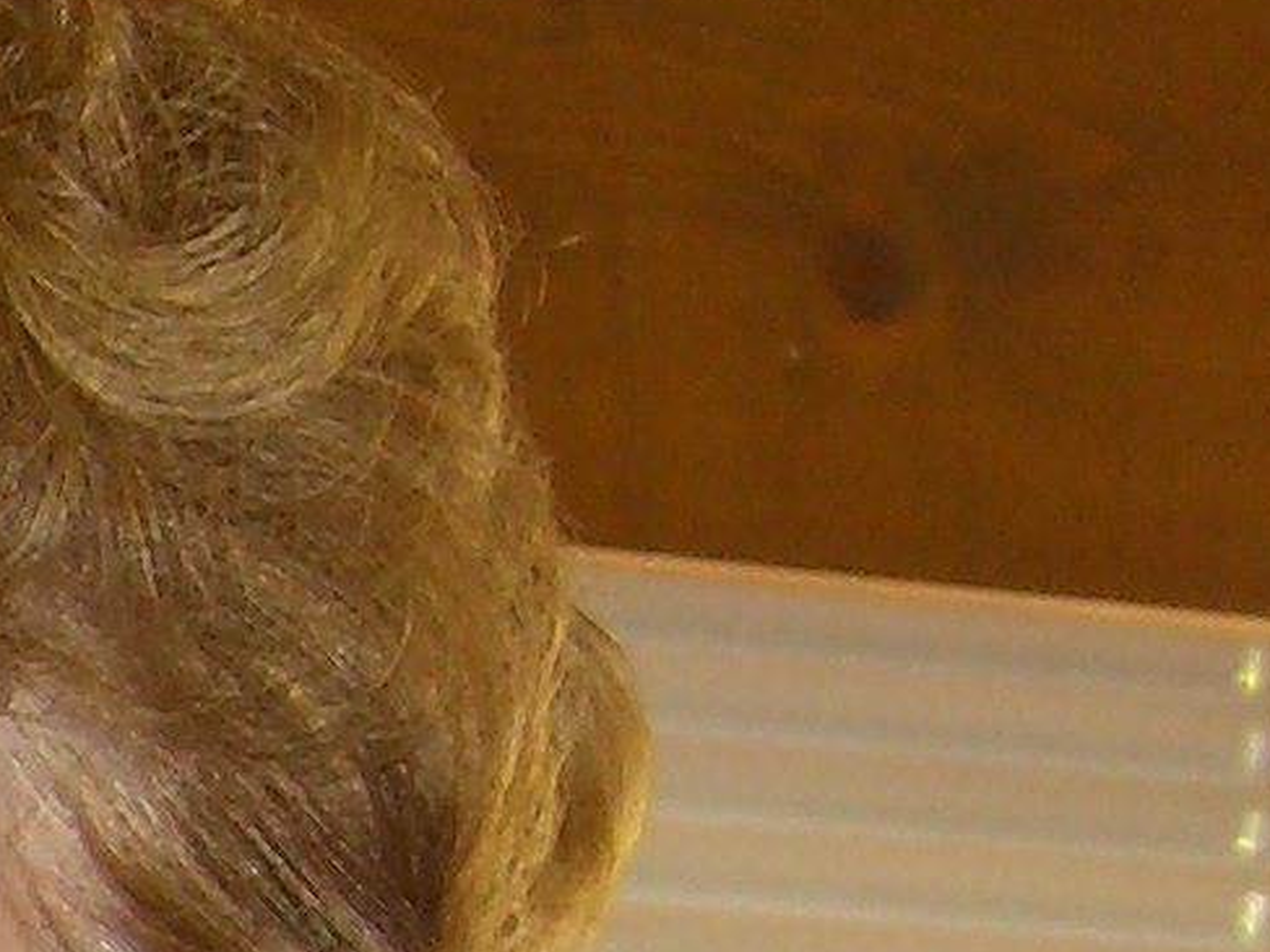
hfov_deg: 7.4
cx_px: -2319
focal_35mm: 239
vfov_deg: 6.0
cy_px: 1959
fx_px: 8768
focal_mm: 7.9
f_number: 2.8
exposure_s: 1/60
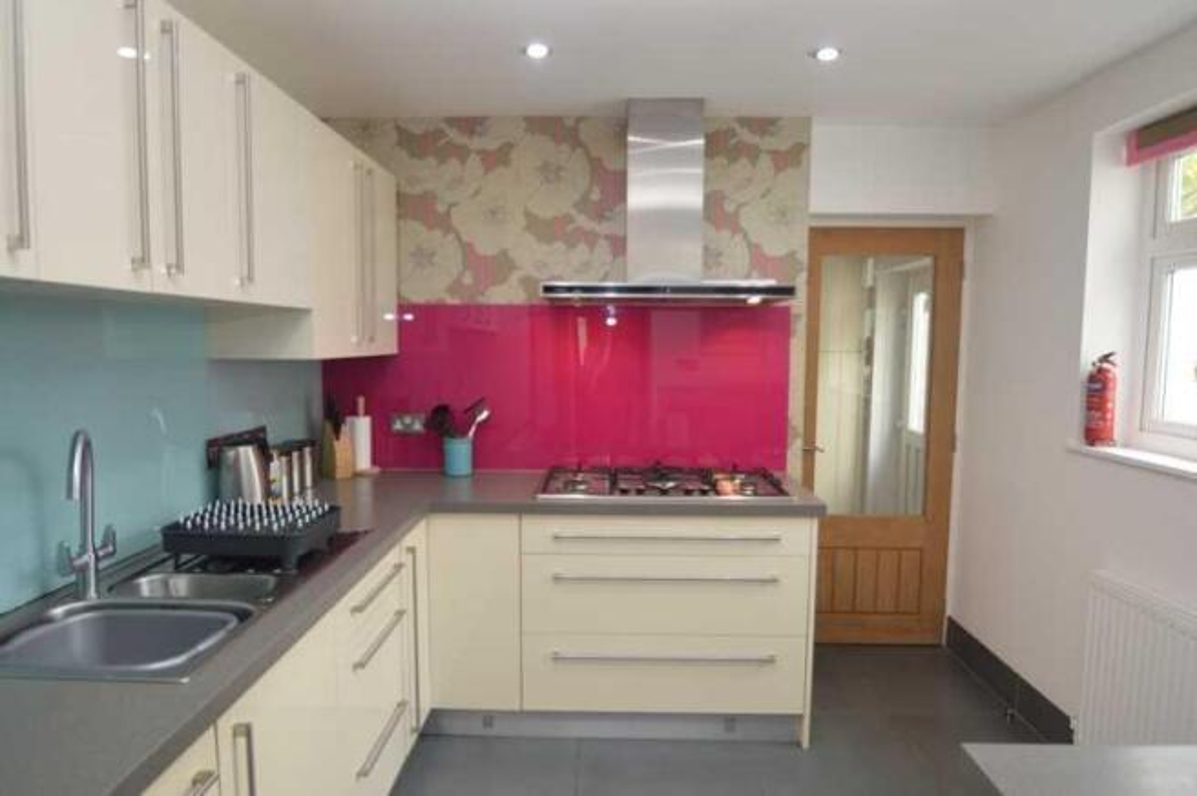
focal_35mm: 21
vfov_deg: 59.4
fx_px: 698
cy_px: 398
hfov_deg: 81.3
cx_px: 598
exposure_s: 1/60
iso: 400
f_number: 4
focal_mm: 14
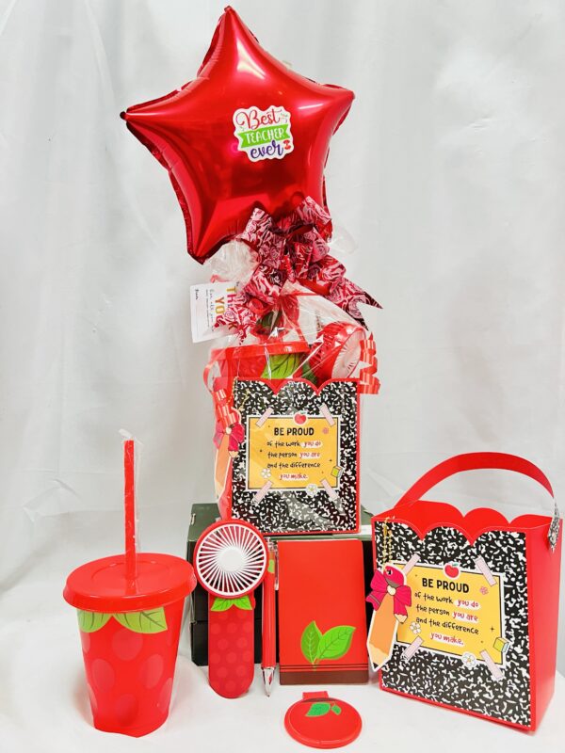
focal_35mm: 26
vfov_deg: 67.3
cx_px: 282
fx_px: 566
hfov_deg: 53.1
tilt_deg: -0.2
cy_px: 376
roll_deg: +0.0
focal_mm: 5.7
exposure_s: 1/40
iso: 400
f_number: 1.5
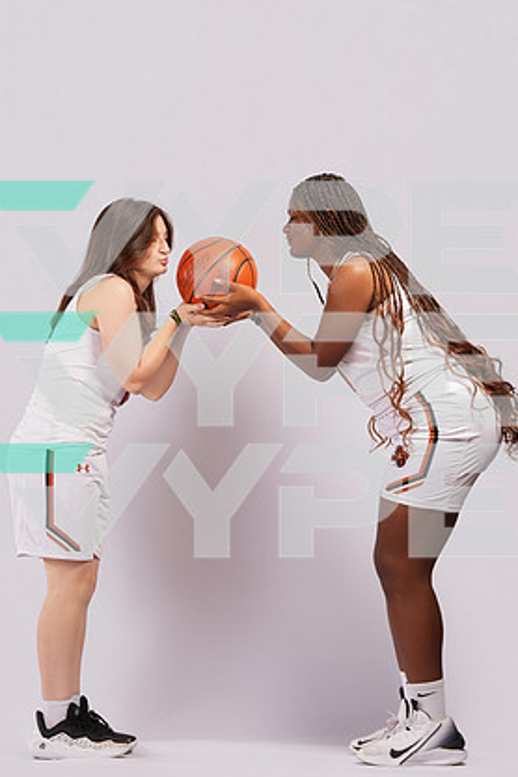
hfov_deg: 14.3
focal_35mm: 96
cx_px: 261
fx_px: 2072
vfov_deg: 21.2
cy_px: 371
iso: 200
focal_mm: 89
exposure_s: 1/200
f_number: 9
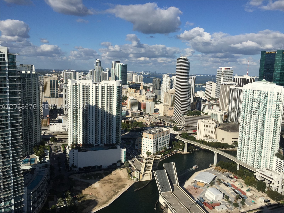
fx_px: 238
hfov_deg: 61.7
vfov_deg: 48.2
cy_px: 106
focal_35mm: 29
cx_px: 142
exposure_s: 1/4950
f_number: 2.2
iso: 32
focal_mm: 4.15
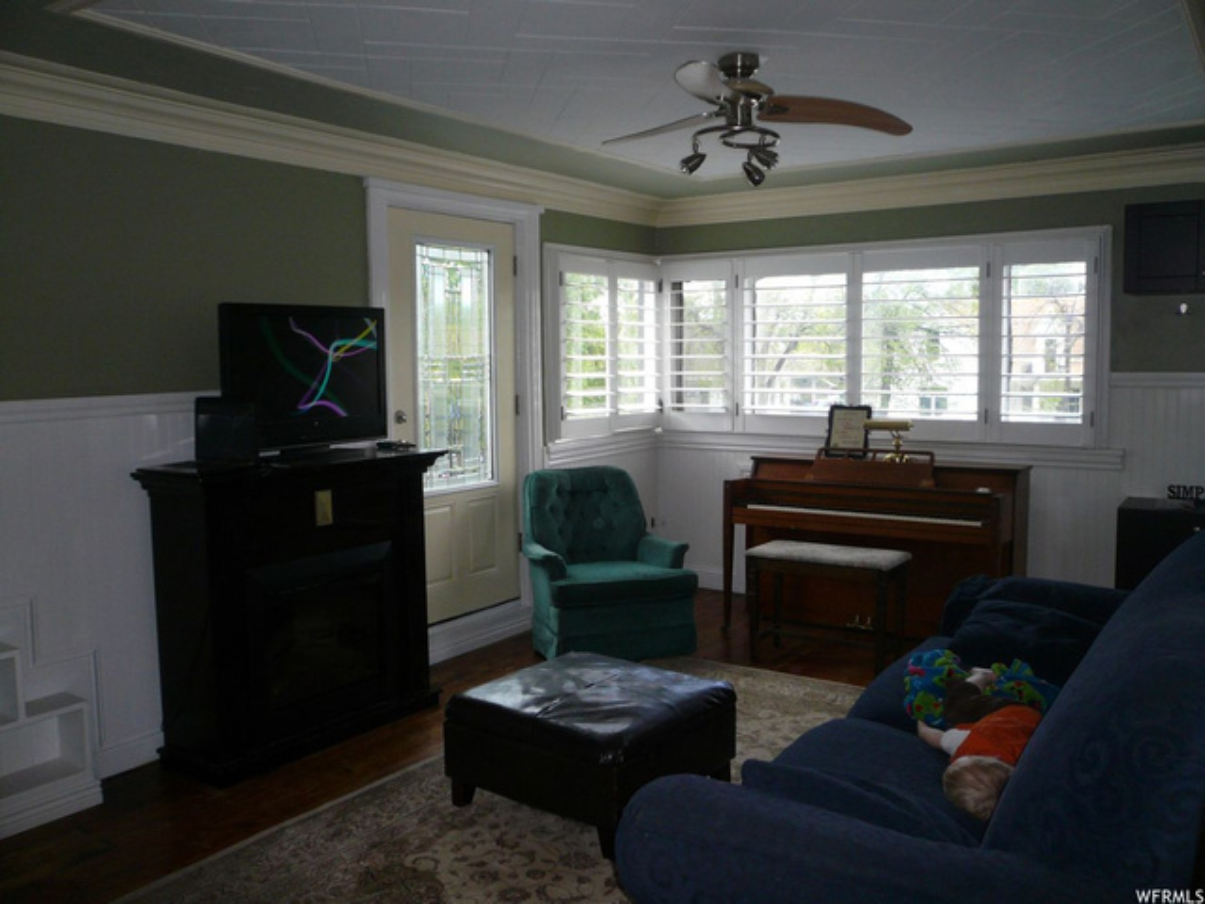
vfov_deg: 49.7
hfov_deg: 63.4
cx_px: 602
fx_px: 975
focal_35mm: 28
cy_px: 452
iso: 100
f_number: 2.8
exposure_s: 1/125
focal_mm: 4.6
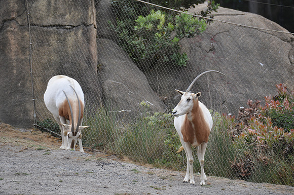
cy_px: 98
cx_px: 147
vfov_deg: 3.7
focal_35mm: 375
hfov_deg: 5.5
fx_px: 3058
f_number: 5.6
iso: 320
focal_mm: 250
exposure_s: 1/800
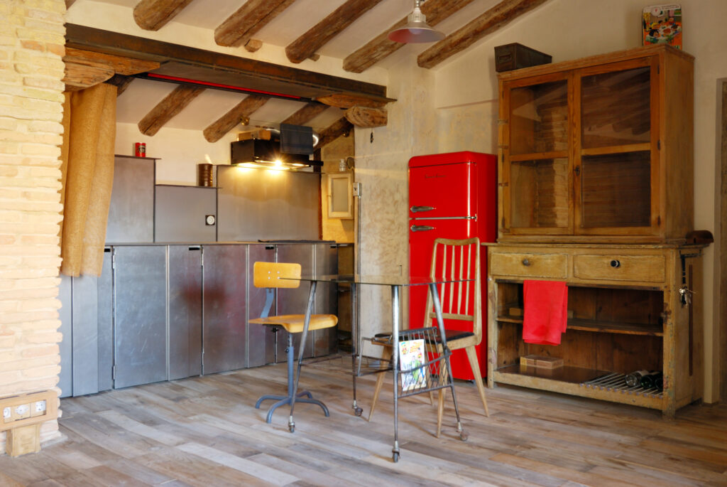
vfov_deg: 40.1
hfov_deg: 57.2
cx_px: 364
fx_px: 667
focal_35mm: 33
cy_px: 244
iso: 100
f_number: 8
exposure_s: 1.6
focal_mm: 22
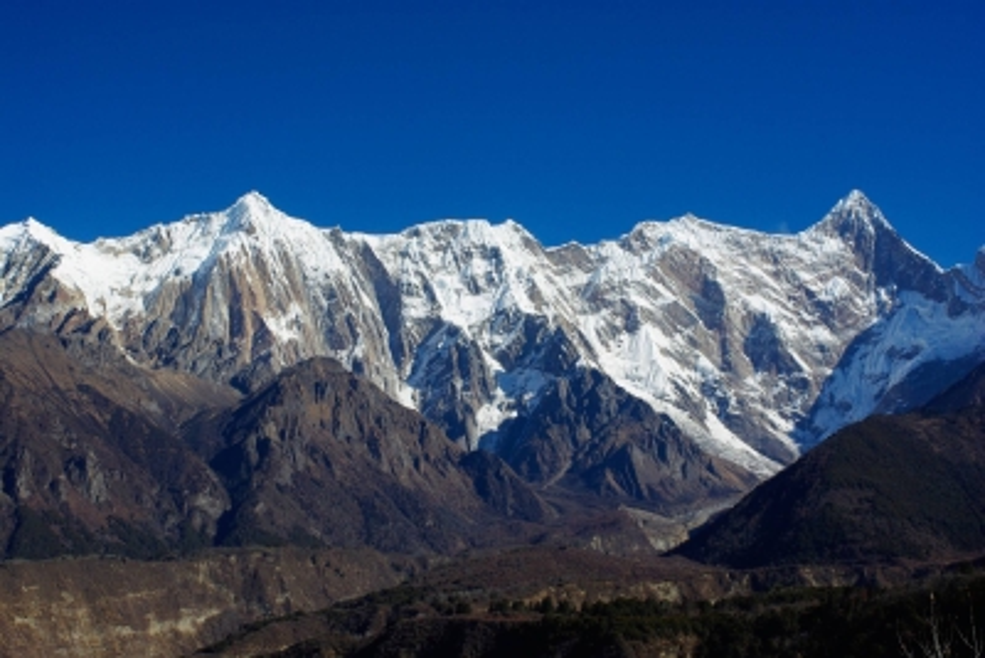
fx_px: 1423
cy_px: 329
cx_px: 492
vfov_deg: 26.0
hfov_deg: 38.2
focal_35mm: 52
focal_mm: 35
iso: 200
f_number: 11
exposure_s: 1/320
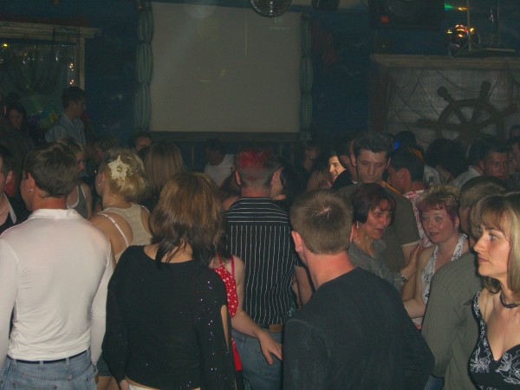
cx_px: 260
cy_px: 195
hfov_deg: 33.8
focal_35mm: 57
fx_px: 856
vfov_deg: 25.7
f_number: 3.6
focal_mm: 11.8
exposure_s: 1/60
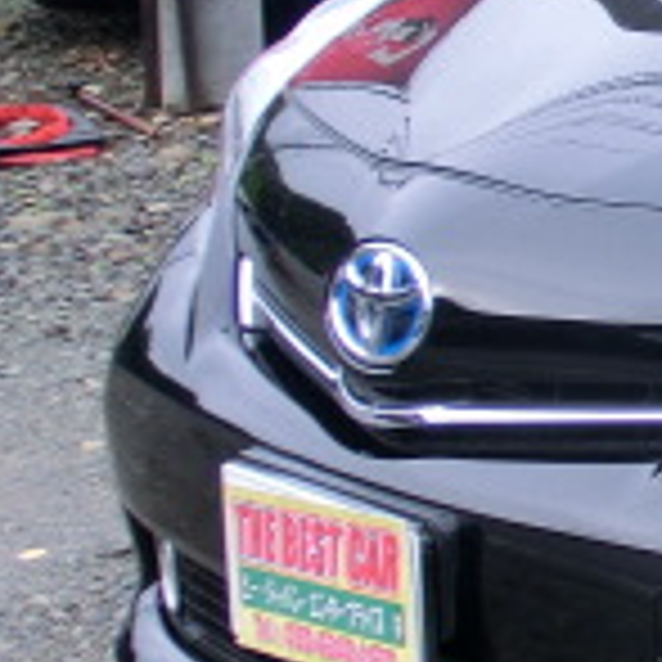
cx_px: 1392
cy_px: 189
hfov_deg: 9.9
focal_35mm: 162
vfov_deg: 10.8
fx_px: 3505
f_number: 4
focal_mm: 7.38
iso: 100
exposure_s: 1/125
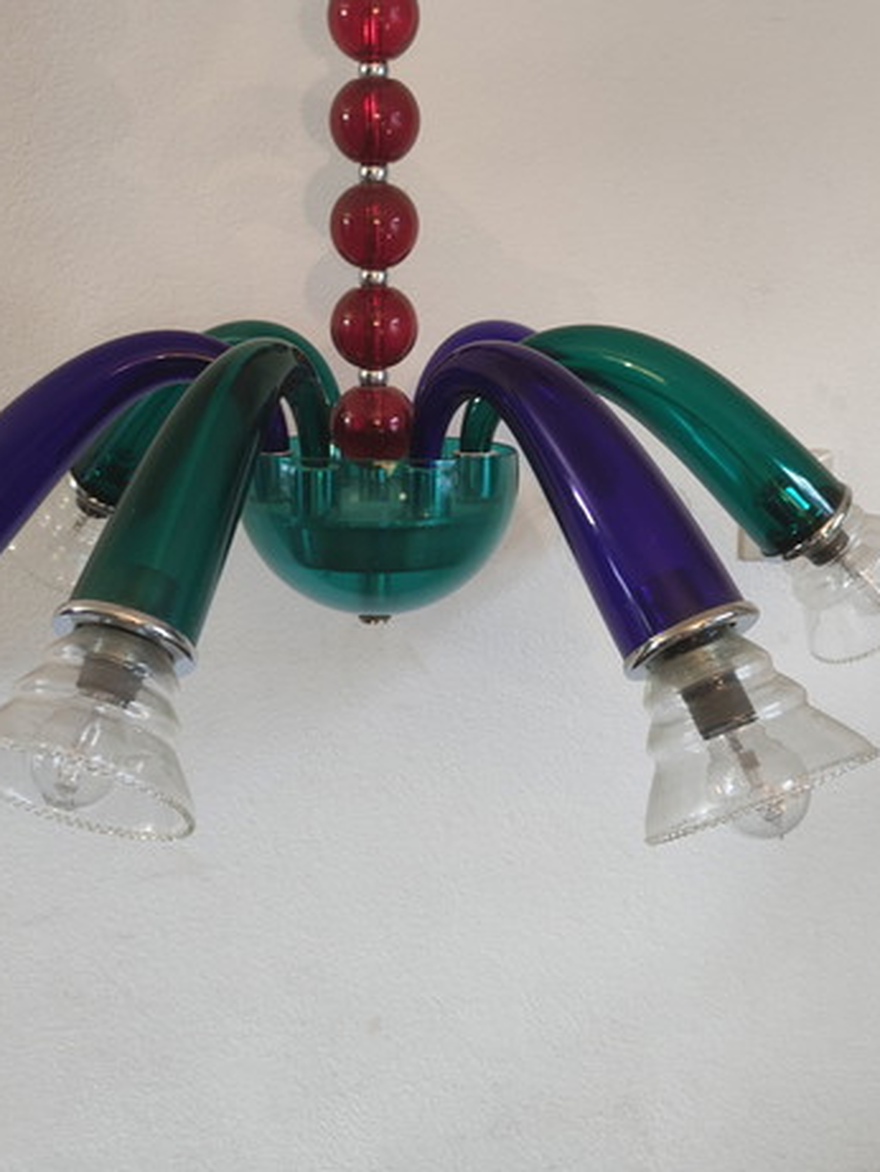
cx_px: 379
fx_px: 1254
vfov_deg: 49.6
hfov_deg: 38.6
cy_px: 440
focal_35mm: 37
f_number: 1.89
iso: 710
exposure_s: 1/33
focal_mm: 5.43
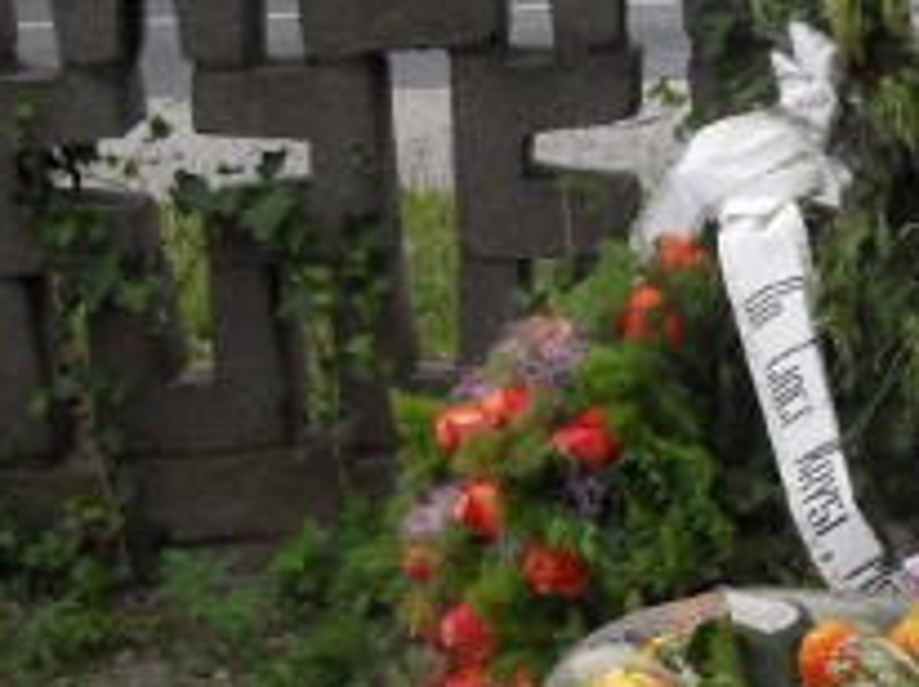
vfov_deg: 12.9
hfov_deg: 17.3
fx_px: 2890
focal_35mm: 109
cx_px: 1089
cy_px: 995
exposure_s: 1/125
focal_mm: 6.3
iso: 100
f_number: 8.4
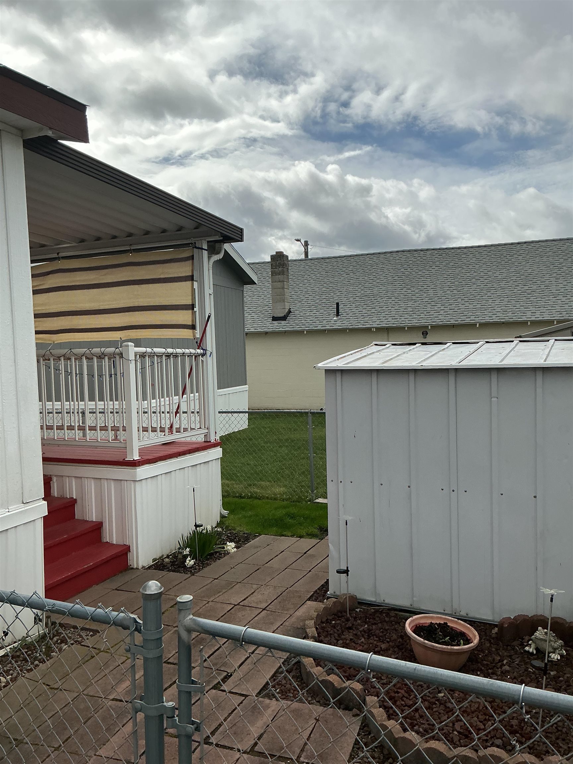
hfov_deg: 48.2
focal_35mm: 29
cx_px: 286
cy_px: 382
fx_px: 640
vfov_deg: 61.7
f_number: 1.8
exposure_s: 1/3322
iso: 25
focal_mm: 3
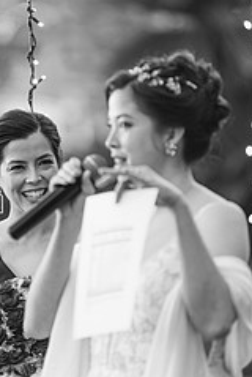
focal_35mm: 376
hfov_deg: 3.7
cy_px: 178
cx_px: 41
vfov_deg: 5.5
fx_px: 3936
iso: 400
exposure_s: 1/125
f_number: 2.8
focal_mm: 200
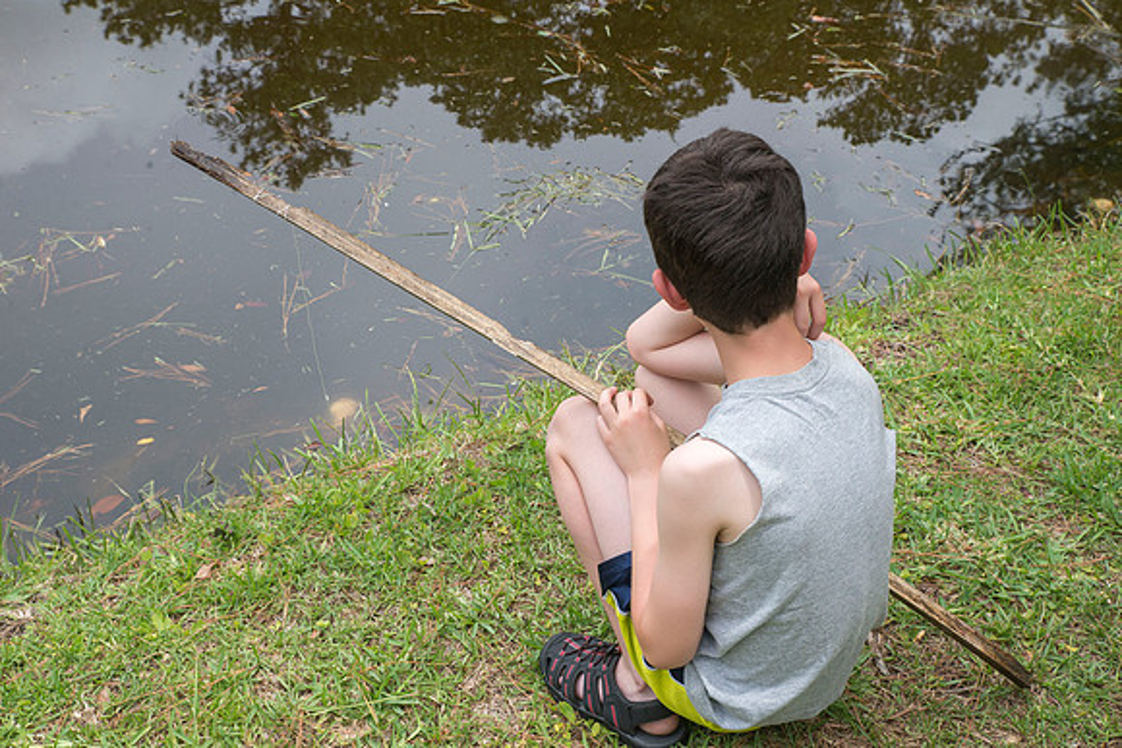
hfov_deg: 42.7
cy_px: 374
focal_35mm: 46
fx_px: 1434
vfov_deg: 29.3
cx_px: 561
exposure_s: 1/640
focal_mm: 46
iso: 1250
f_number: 13
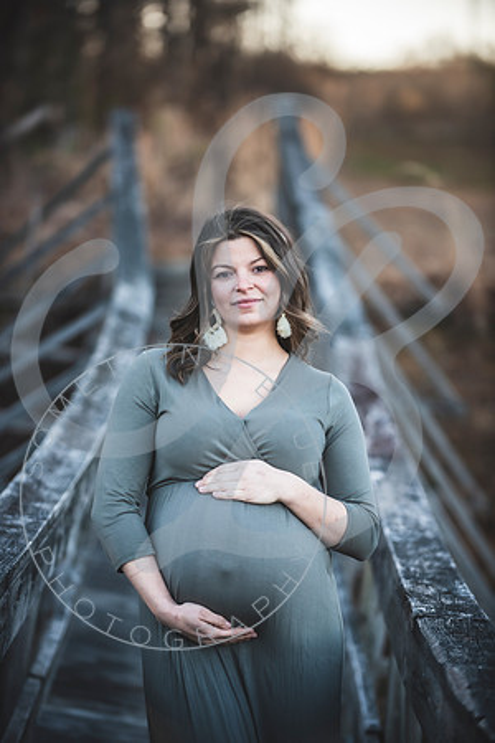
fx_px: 3094
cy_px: 372
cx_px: 248
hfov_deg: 9.1
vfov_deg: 13.7
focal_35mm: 150
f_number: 2.8
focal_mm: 150
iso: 200
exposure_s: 1/400
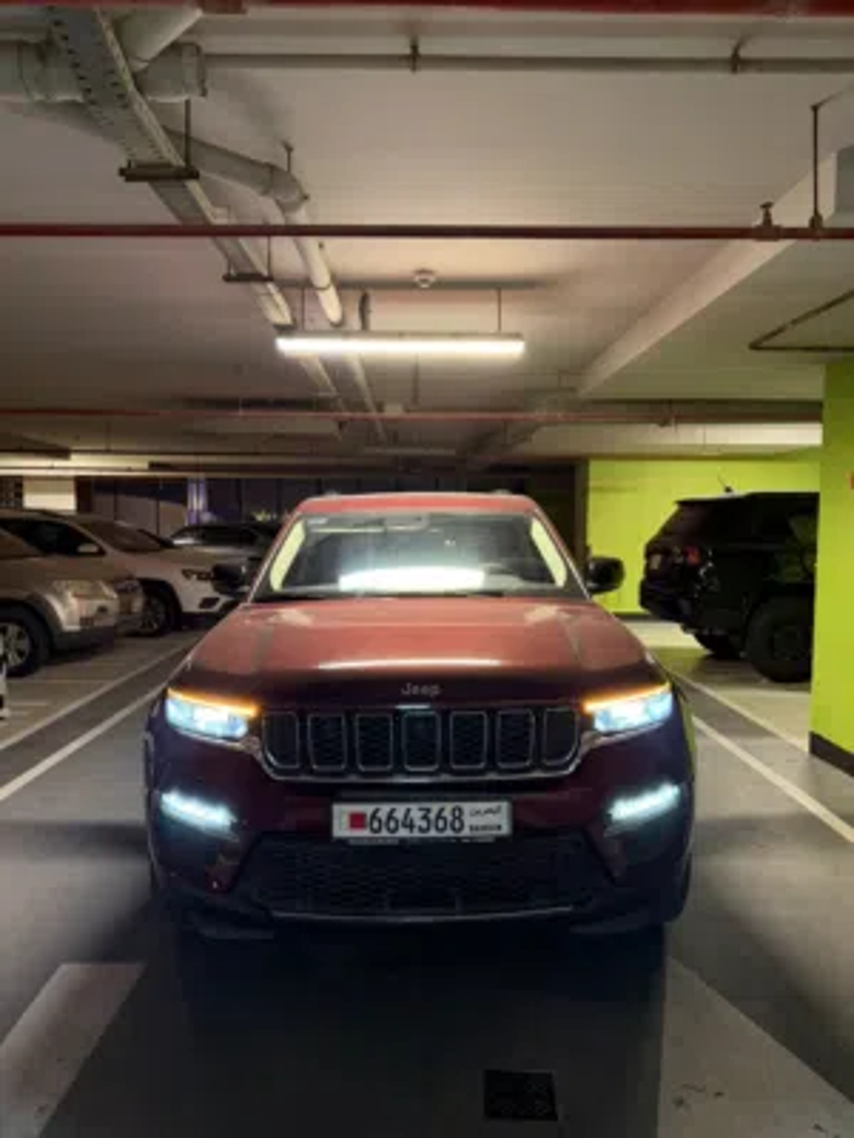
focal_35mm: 24
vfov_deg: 71.6
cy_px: 569
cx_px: 427
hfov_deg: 56.8
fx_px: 789
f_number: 1.78
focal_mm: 6.76
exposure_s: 1/33
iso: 640
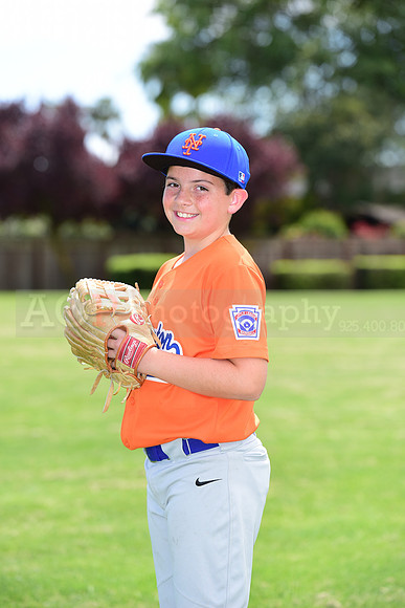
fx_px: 2698
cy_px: 304
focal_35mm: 160
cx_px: 202
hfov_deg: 8.6
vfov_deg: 12.8
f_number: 4.5
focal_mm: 160
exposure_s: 1/320
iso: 125
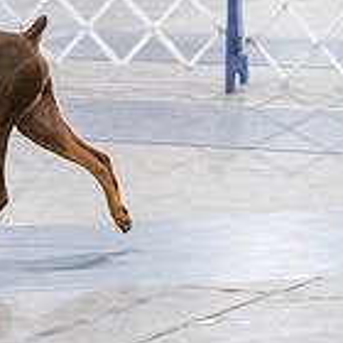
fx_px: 3599
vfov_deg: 5.4
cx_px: -176
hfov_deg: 5.4
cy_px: -58
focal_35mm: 321
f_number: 3.2
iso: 6400
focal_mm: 91
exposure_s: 1/320
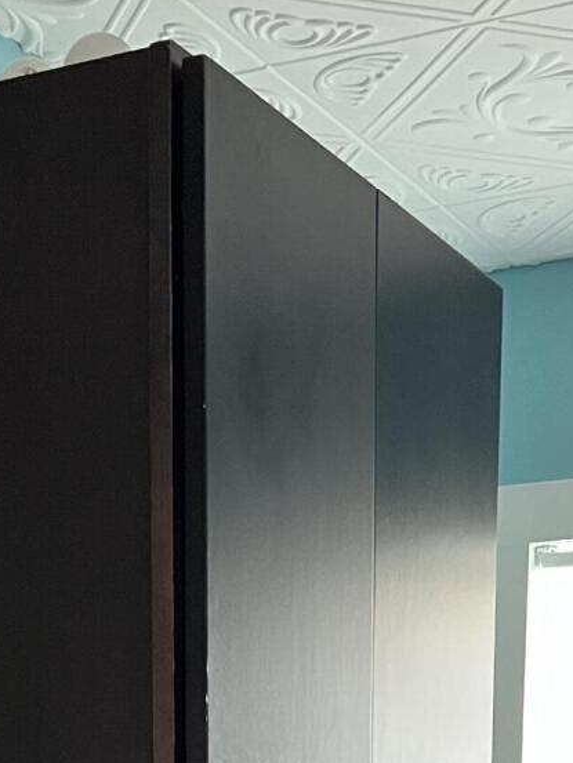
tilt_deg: -9.5
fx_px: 2074
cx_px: 222
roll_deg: -0.1
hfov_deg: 15.7
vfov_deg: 17.4
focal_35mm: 94
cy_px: 1320
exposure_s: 1/60
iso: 200
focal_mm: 5.7
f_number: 1.5
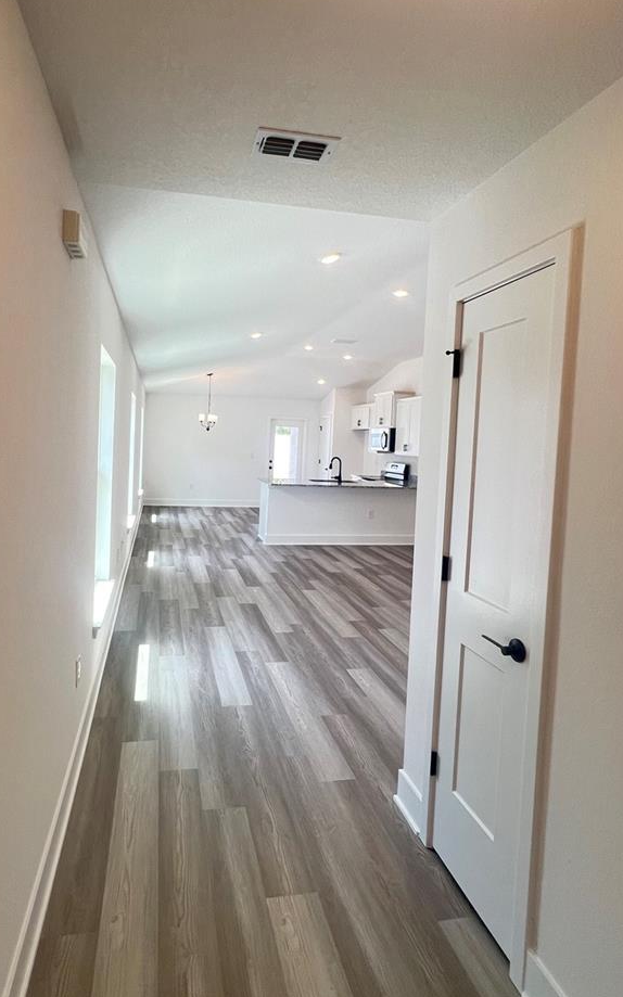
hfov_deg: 64.4
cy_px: 462
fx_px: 489
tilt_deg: -0.4
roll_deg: -1.6
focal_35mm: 18
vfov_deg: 90.9
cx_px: 253
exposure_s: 1/120
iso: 125
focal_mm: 1.57
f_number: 1.8
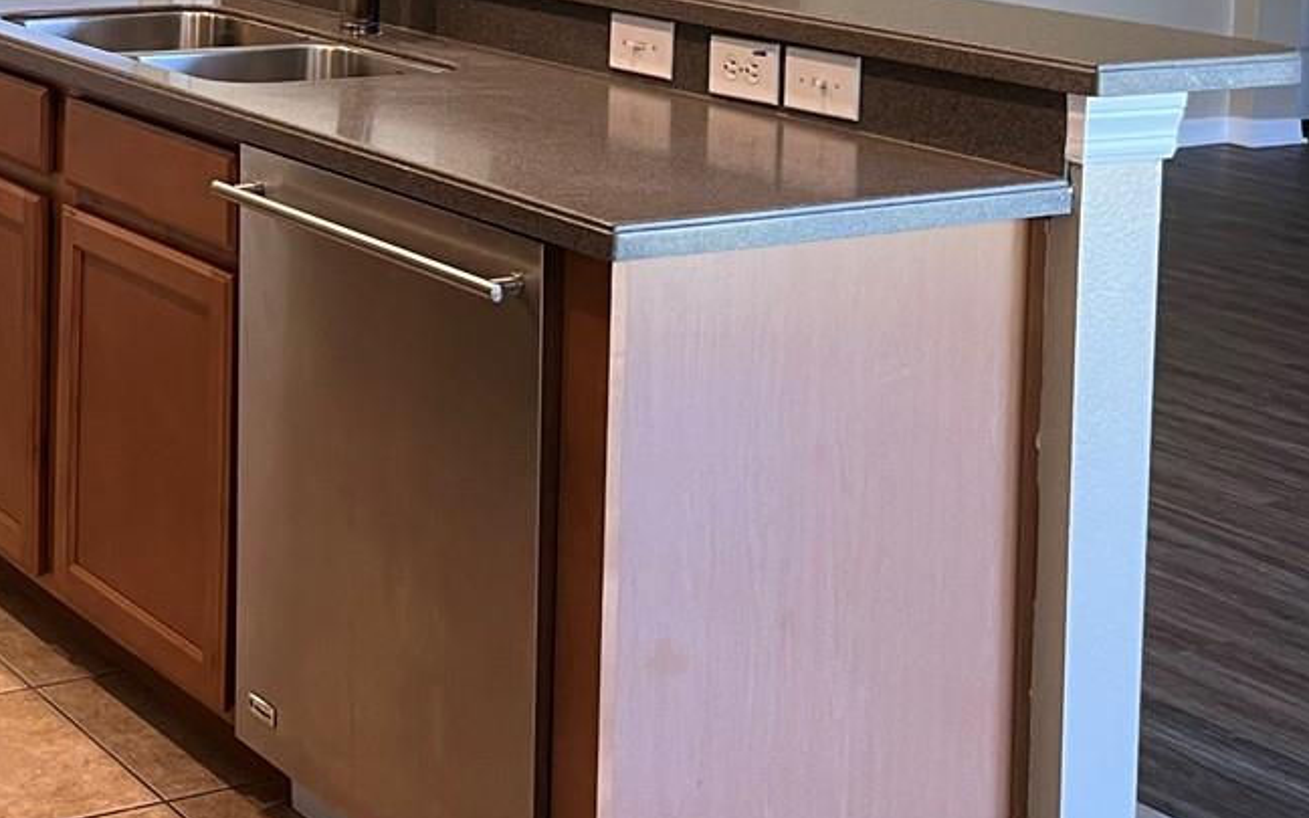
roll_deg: -0.6
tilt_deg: -3.9
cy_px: -154
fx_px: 2426
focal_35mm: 68
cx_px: 24
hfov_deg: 28.5
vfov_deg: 18.2
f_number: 1.6
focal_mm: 5.1
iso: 80
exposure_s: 1/60
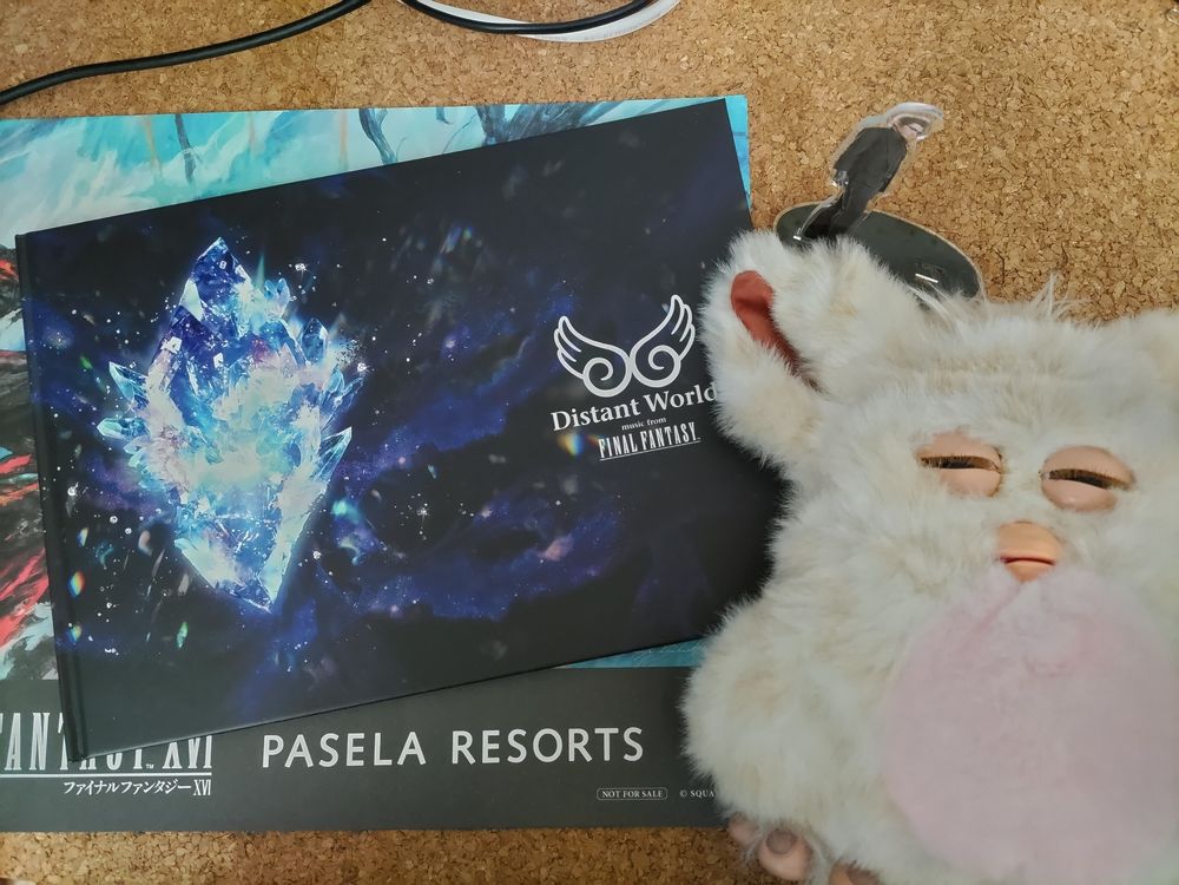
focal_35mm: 26
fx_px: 886
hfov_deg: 67.3
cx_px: 590
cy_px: 442
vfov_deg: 53.1
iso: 829
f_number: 1.79
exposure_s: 1/50
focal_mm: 4.8
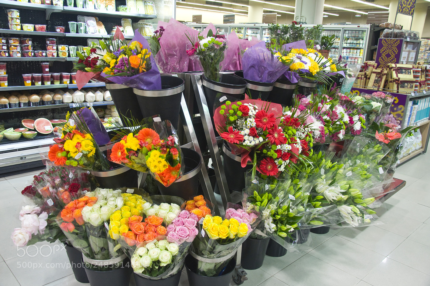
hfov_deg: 59.5
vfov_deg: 41.6
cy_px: 143
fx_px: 376
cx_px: 215
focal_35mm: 32
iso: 500
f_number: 4
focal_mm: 21
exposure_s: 1/40
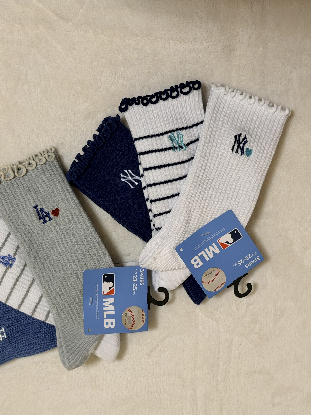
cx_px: 123
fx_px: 767
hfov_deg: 22.9
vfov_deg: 30.1
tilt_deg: -77.8
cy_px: 262
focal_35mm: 64
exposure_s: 1/60
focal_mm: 6.76
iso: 125
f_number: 1.78
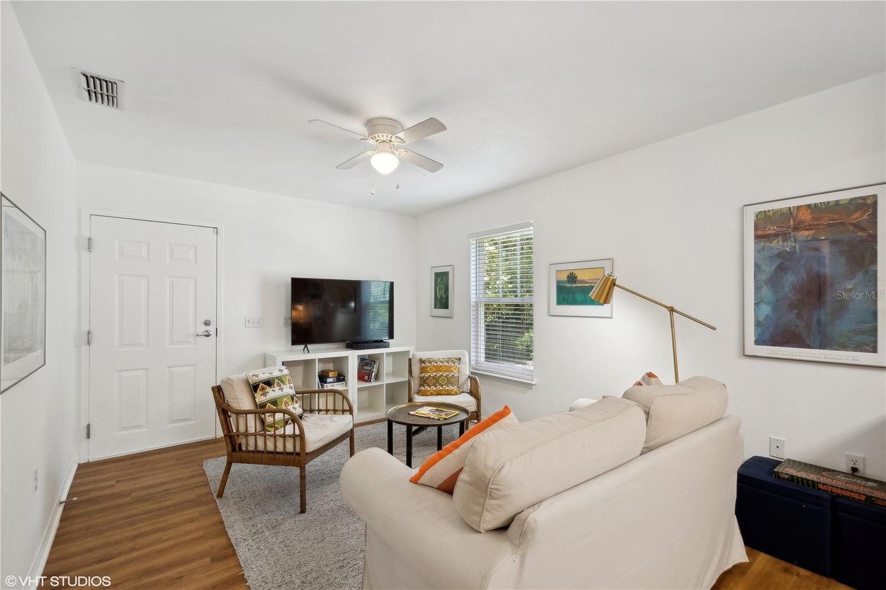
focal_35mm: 15
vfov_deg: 77.3
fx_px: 369
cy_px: 295
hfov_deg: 100.4
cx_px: 443
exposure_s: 1/10
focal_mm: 10
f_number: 8
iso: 200
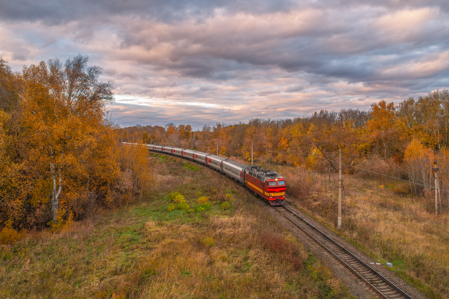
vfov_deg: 38.8
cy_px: 150
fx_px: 424
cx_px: 224
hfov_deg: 55.8
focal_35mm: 34
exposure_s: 1/500
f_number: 6.3
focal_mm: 34
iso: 640
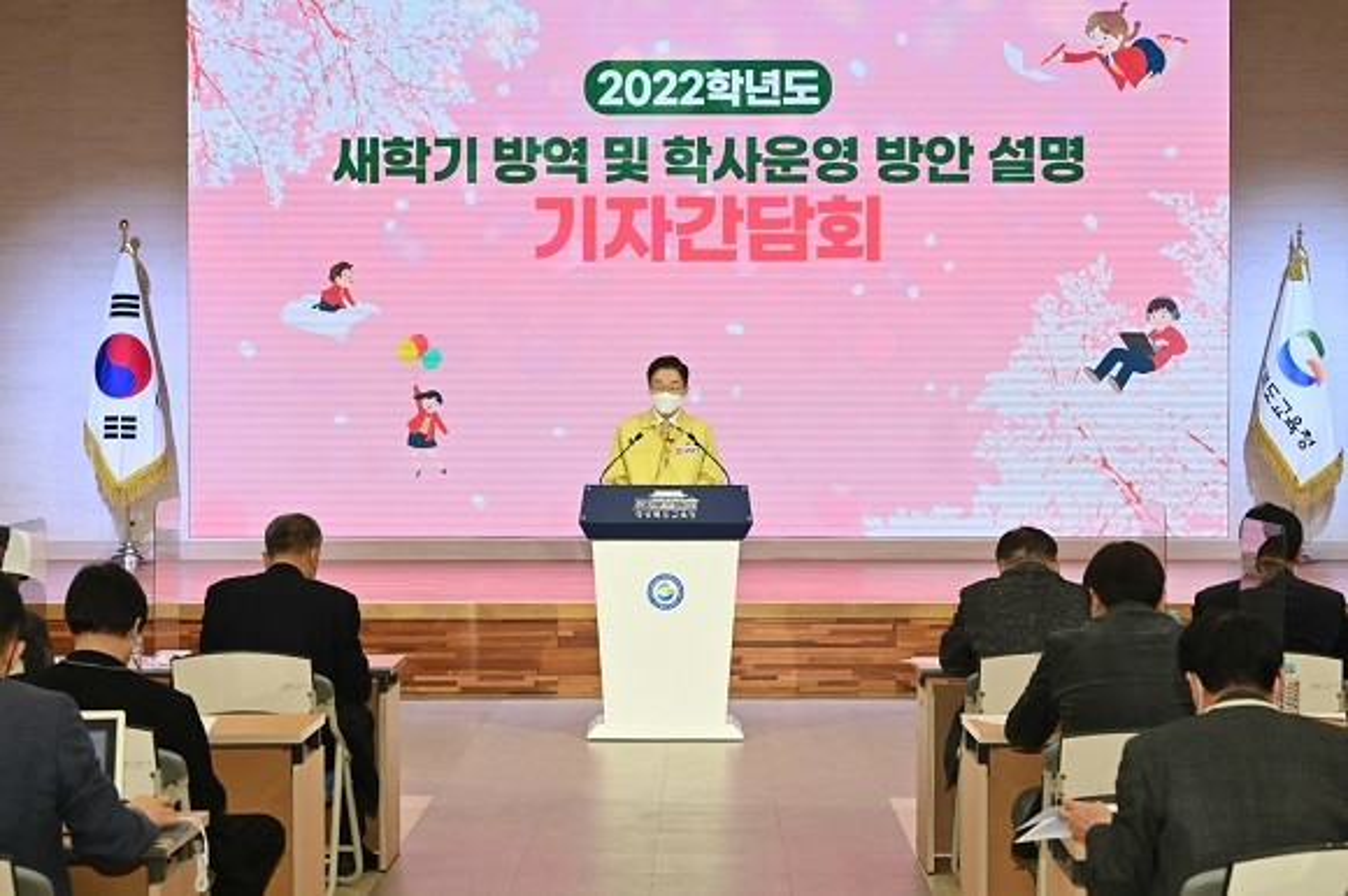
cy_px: 448
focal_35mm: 70
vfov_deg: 19.4
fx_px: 2620
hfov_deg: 28.9
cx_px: 674
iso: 1600
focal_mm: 70
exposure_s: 1/250
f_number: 6.3
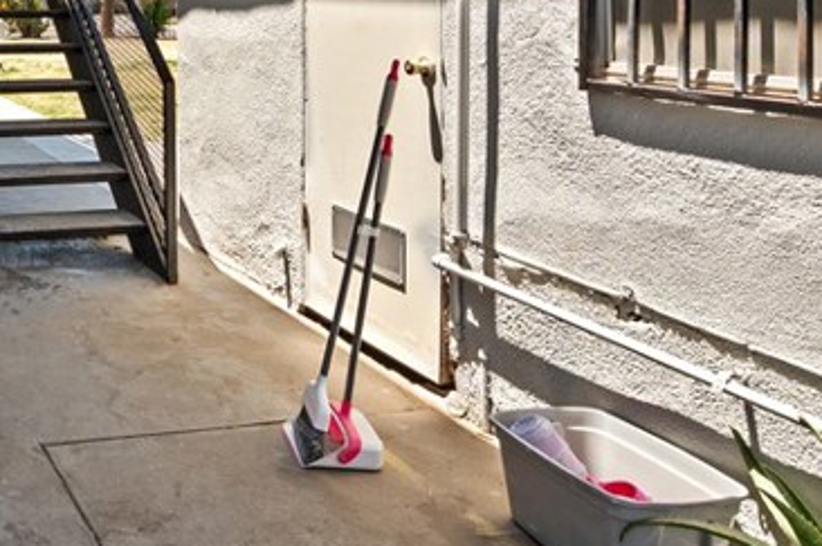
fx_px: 958
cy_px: -6
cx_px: -54
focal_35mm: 42
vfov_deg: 29.6
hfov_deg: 39.2
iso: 250
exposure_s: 1/50
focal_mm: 15
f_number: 9
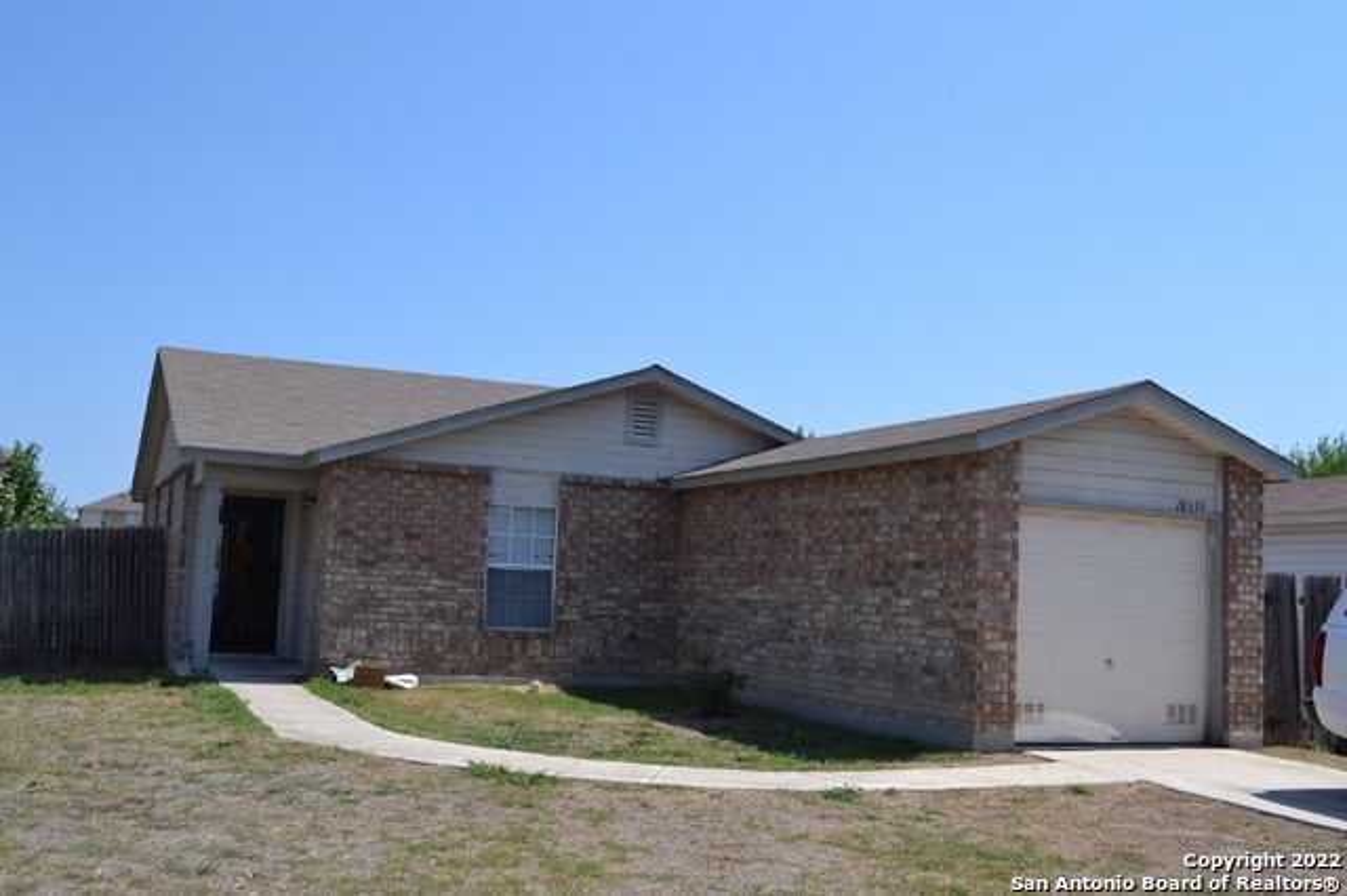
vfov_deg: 36.8
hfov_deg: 53.2
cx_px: 674
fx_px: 1346
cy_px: 448
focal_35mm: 36
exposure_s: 1/250
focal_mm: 24
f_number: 8
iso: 100
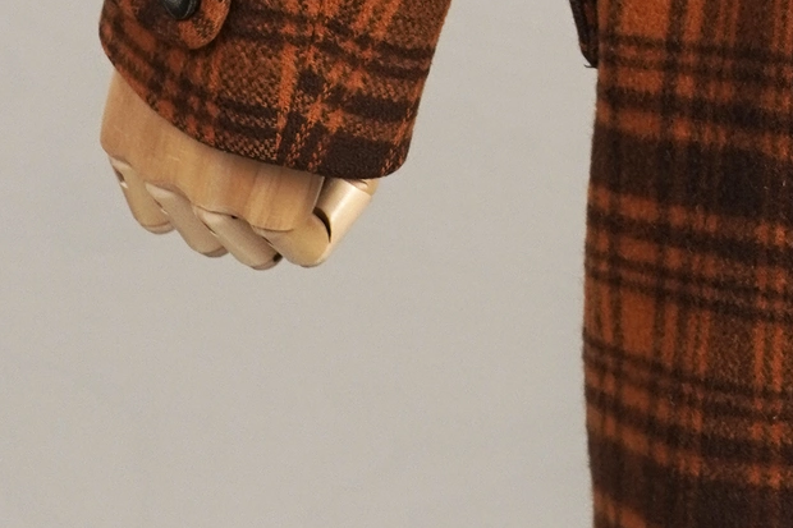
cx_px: 1054
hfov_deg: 9.1
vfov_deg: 5.9
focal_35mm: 223
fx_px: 4911
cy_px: -680
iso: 400
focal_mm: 32
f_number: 4.5
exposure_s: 1/80
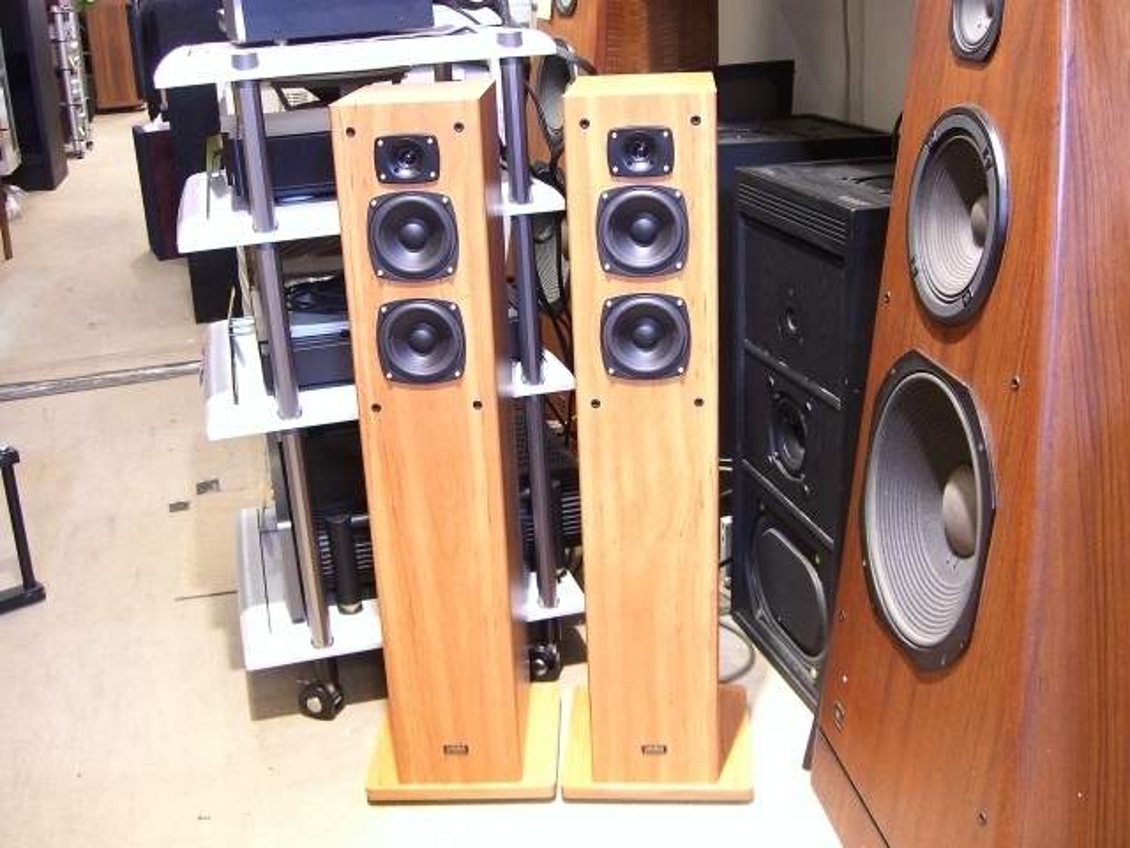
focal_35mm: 38
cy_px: 424
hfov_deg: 49.0
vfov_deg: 37.7
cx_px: 565
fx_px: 1240
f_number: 2.8
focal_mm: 7.9
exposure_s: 1/10
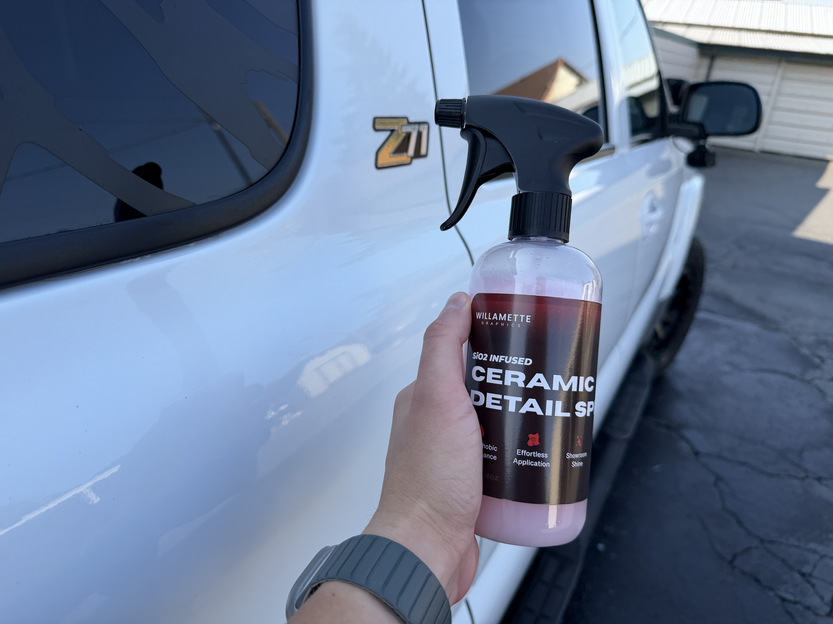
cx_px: 416
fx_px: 578
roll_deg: -5.4
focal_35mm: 24
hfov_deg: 71.6
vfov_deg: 56.8
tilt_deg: -23.2
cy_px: 312
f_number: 1.78
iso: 80
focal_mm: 6.76
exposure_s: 1/1410
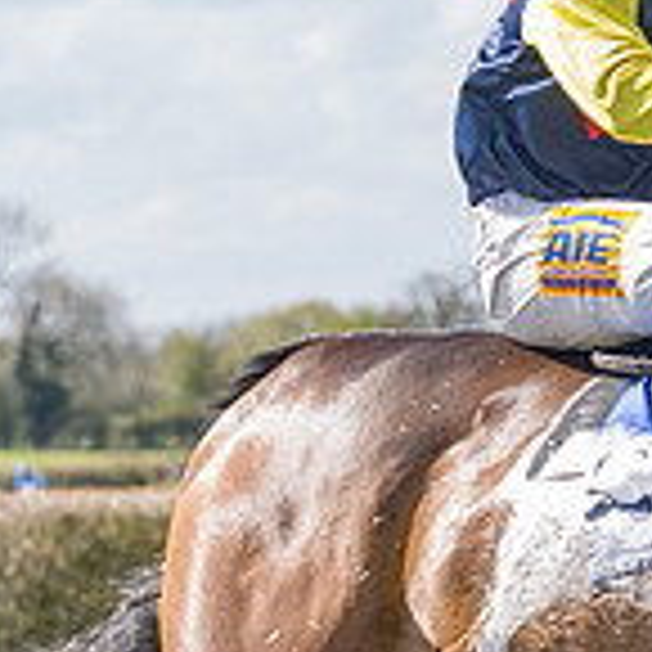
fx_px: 10548
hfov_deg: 3.5
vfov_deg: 3.5
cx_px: 1386
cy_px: 641
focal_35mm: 495
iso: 400
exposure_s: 1/1600
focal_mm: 70
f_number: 4
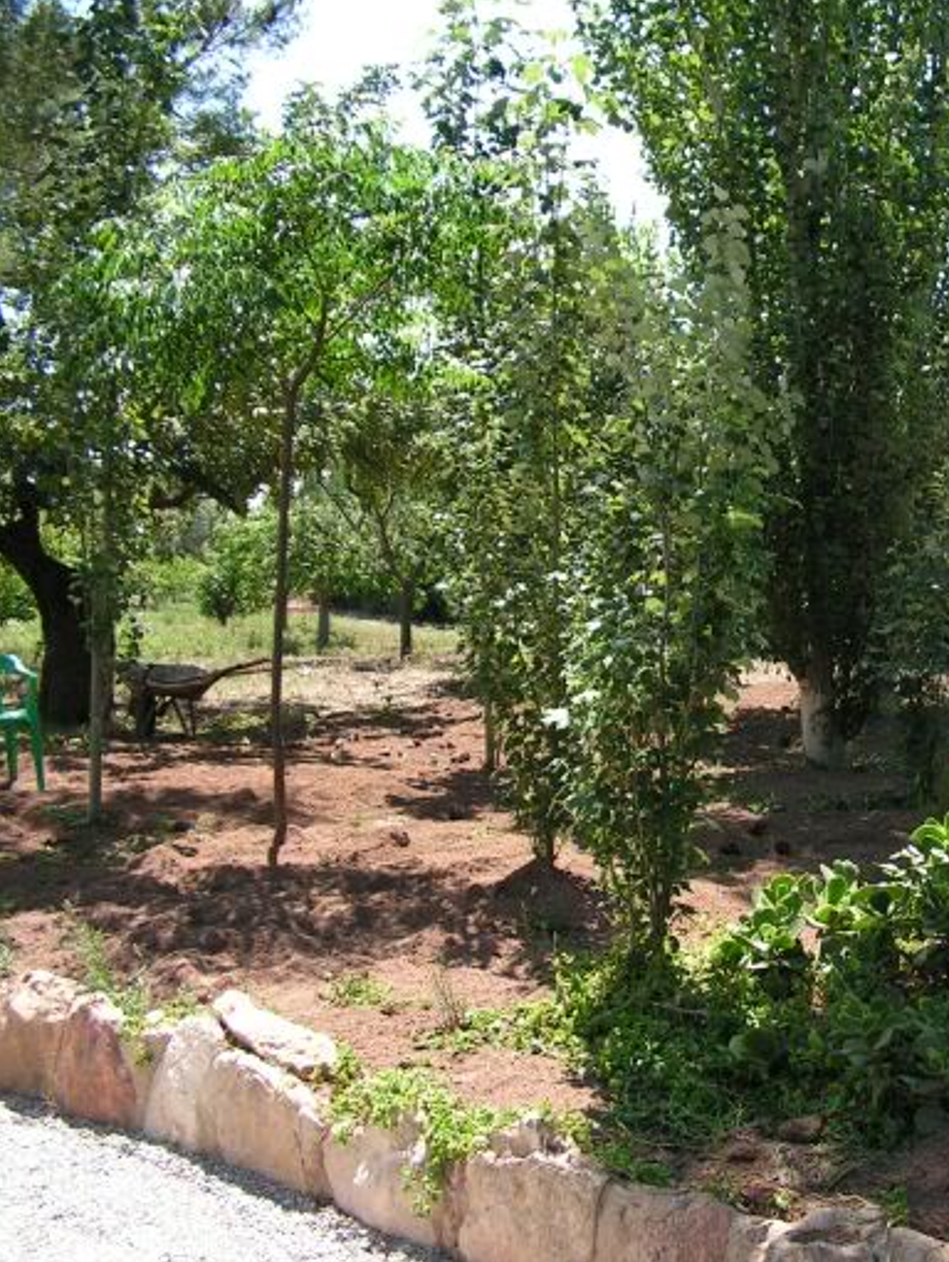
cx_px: 818
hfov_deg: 28.8
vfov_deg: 38.9
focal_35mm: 49
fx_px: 1789
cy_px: 627
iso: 64
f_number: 3.2
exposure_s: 1/320
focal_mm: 6
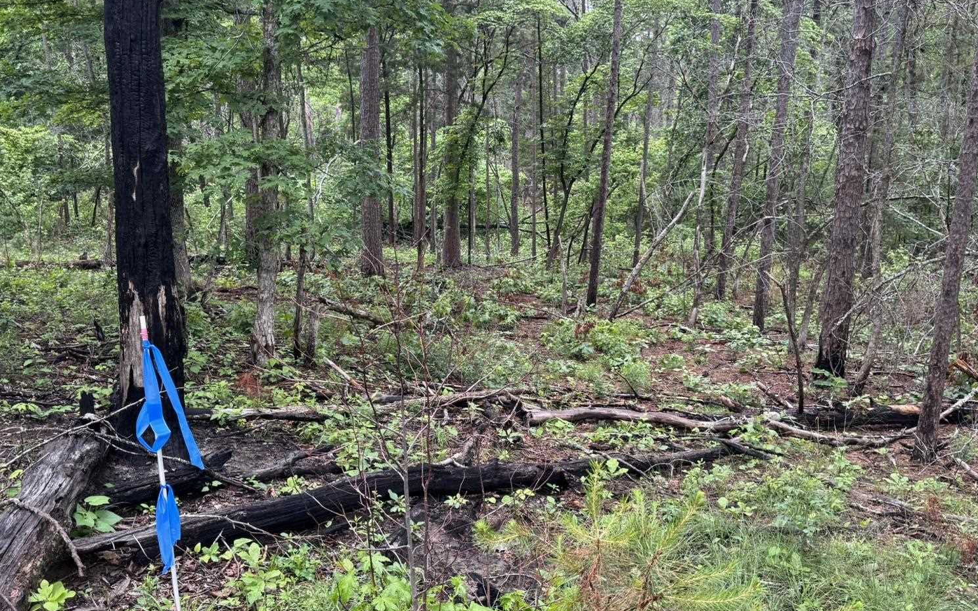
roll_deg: +0.1
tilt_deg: -16.0
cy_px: 375
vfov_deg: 36.1
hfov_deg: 55.3
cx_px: 494
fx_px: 933
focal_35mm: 35
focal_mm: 6.76
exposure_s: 1/121
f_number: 1.78
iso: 80
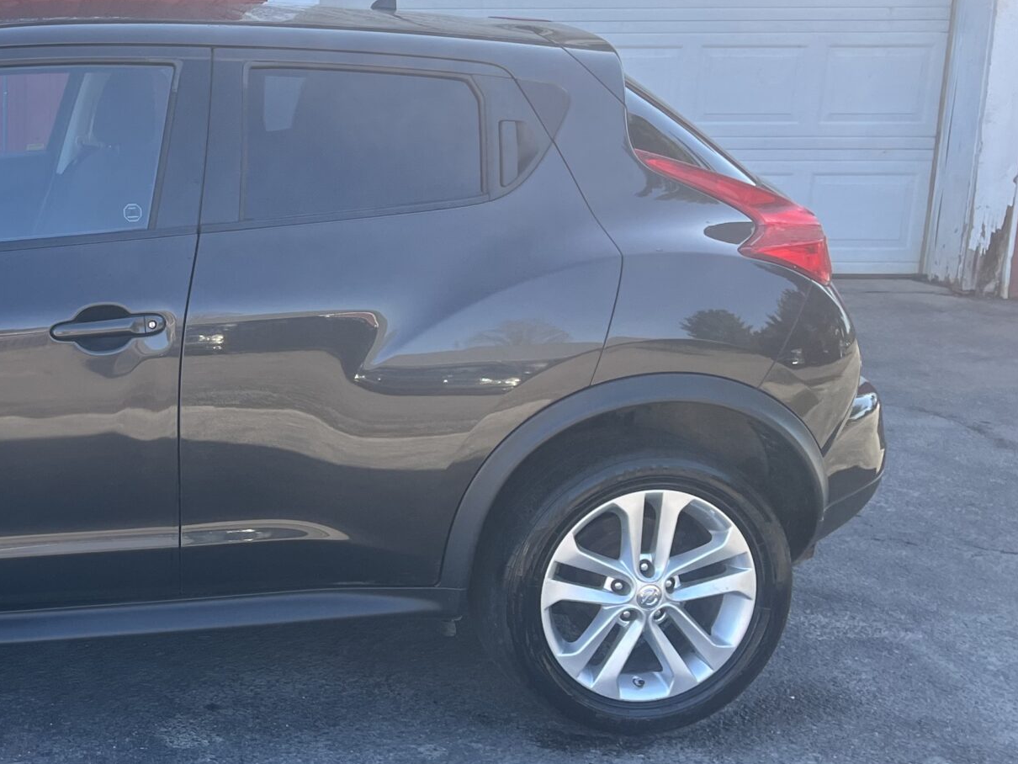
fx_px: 1618
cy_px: 264
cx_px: -30
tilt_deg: -12.9
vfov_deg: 26.4
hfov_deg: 31.9
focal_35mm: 55
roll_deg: +0.8
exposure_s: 1/561
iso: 50
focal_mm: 5.1
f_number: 1.6
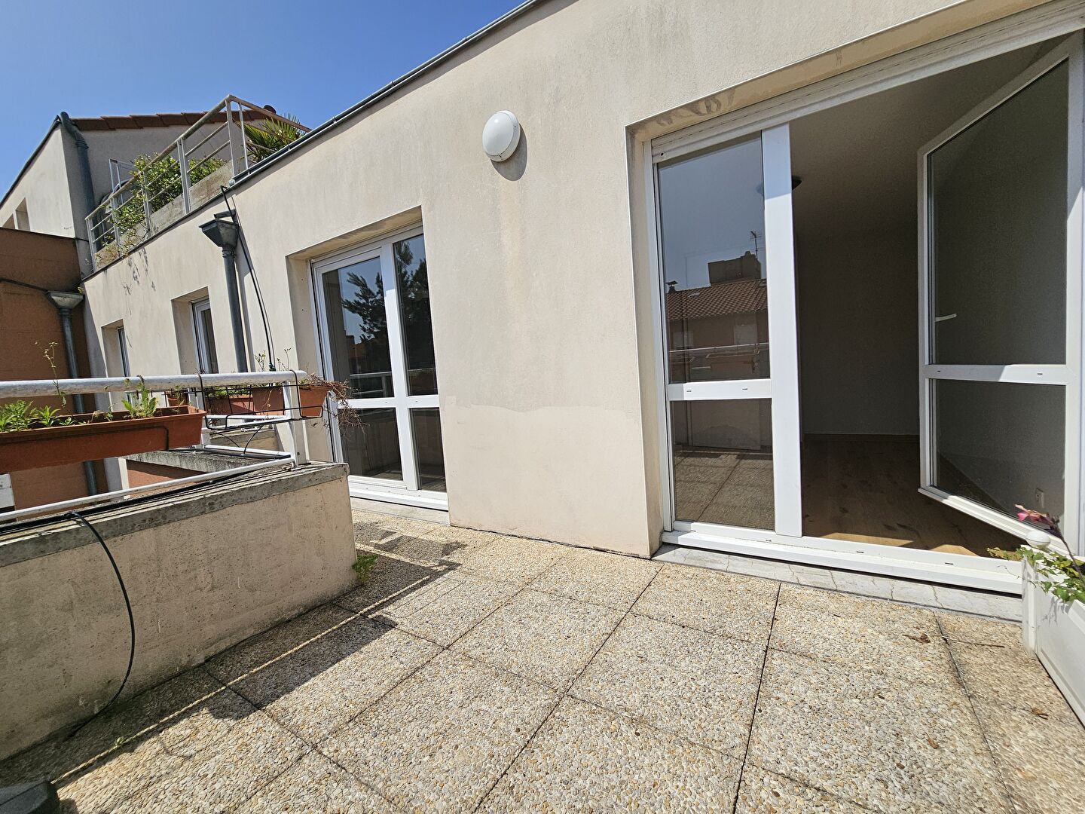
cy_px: 407
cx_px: 542
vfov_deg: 89.9
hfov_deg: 106.2
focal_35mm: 13
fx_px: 407
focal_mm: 2.2
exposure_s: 1/4820
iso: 50
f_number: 2.2
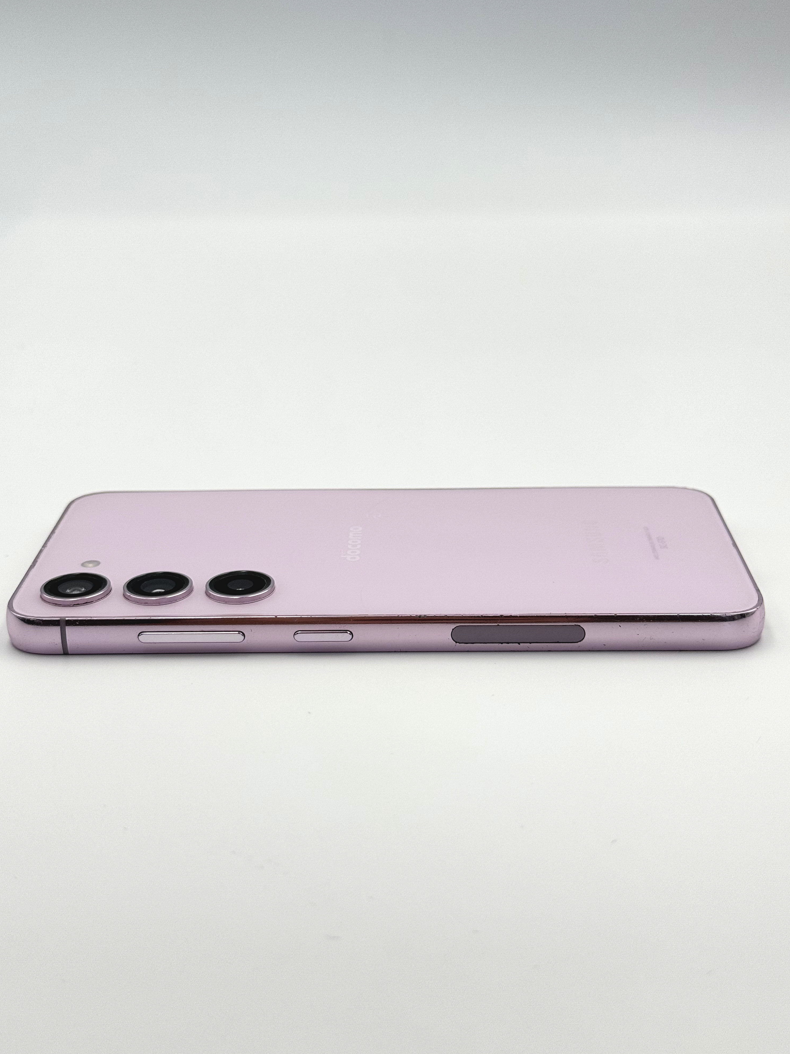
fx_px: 1491
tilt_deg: -22.1
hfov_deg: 29.7
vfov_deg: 38.9
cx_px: 389
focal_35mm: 49
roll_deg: +0.5
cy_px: 524
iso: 64
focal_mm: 6.76
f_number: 1.78
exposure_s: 1/510
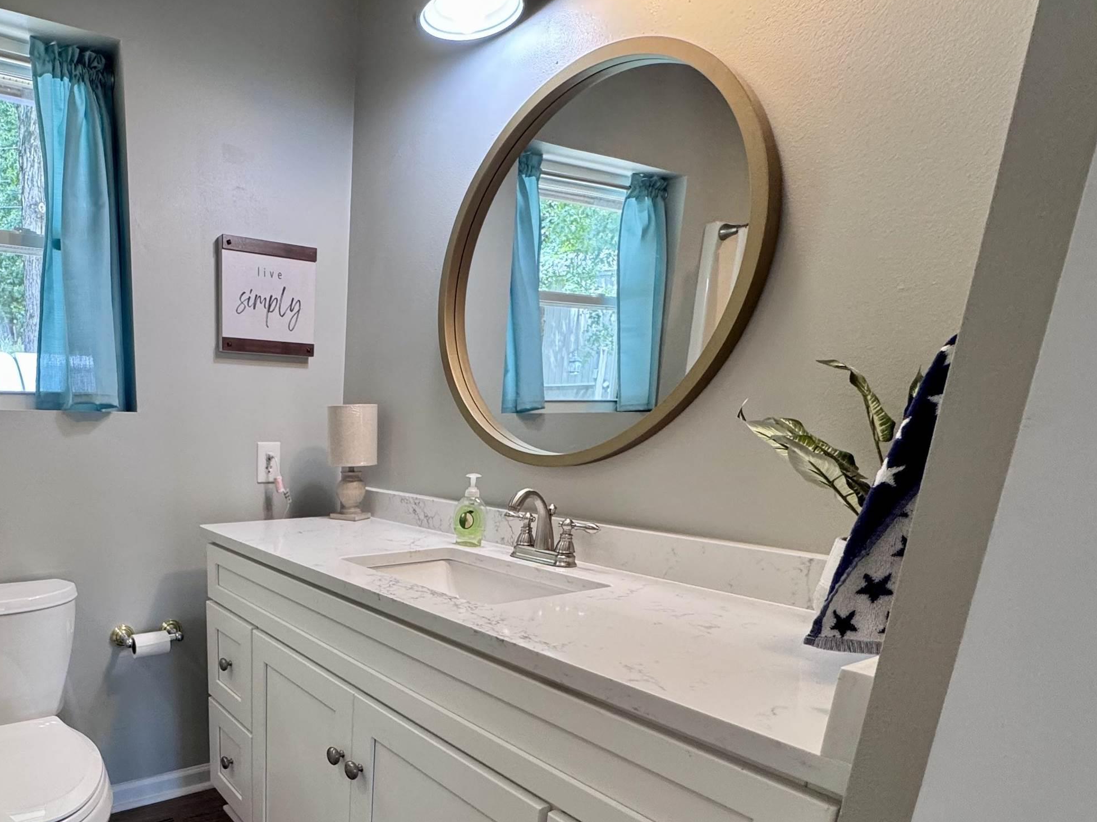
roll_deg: -0.1
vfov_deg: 58.1
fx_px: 697
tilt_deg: -15.2
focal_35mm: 22
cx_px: 272
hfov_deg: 71.1
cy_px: 611
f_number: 2.2
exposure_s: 1/120
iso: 200
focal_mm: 2.22
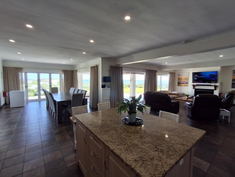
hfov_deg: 94.5
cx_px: 118
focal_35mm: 16
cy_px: 88
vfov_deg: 78.1
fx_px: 109
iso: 40
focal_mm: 1.64
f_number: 2.2
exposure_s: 1/100
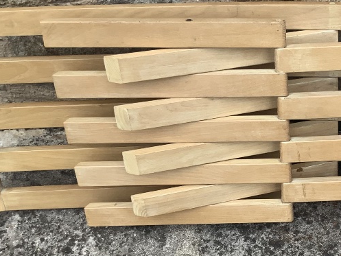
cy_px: 179
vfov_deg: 20.9
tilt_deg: -55.6
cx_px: 322
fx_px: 690
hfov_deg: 26.6
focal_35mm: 70
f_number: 1.8
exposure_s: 1/457
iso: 16
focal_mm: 3
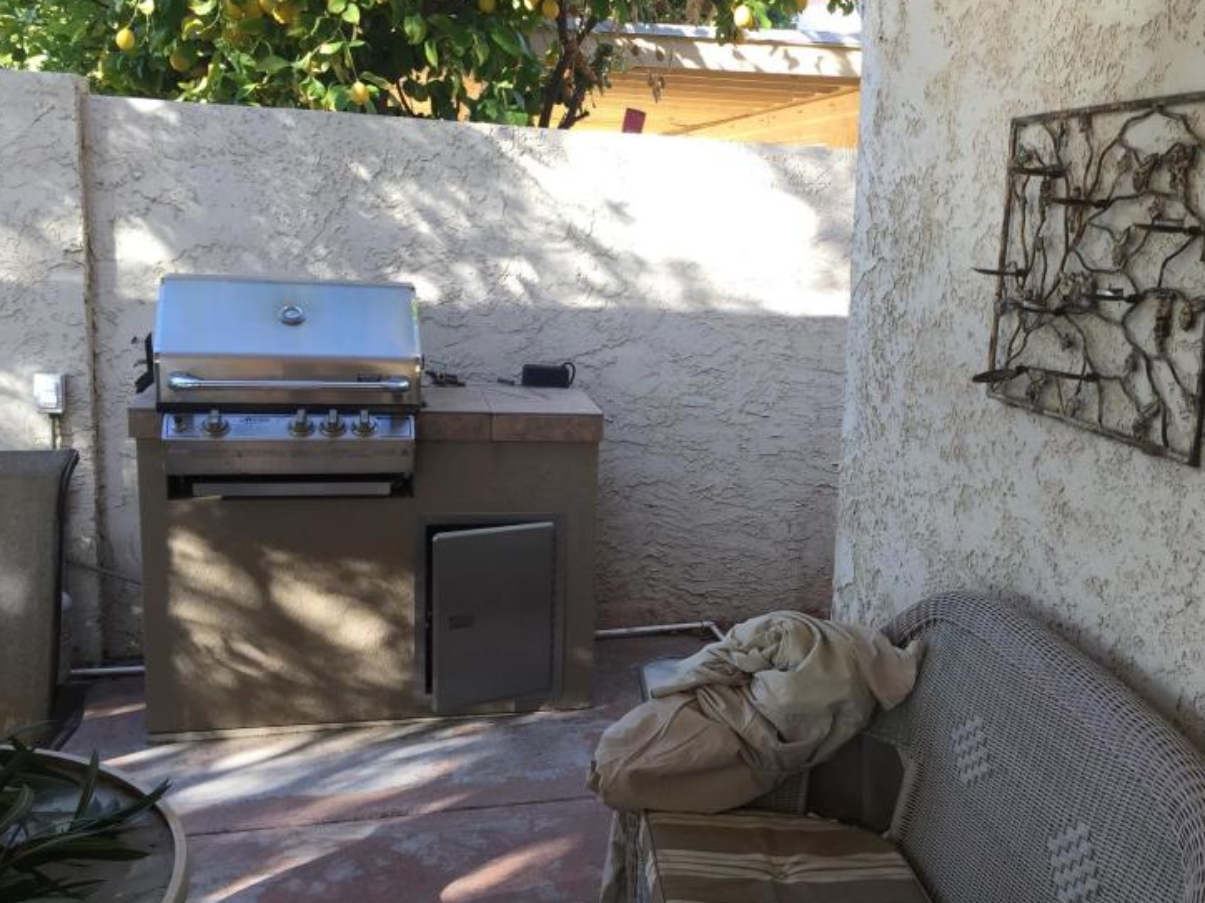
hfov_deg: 44.8
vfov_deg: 35.1
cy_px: 512
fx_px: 1427
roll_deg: -4.0
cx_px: 844
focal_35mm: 41
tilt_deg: -9.9
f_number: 2.2
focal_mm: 4.15
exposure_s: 1/120
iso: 32
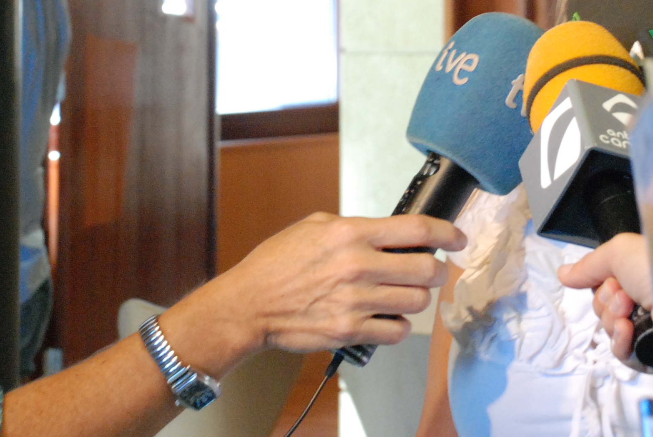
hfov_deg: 11.5
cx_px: 512
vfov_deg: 7.7
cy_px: -4
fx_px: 3232
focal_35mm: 178
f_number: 8
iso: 1250
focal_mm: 48
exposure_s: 1/20
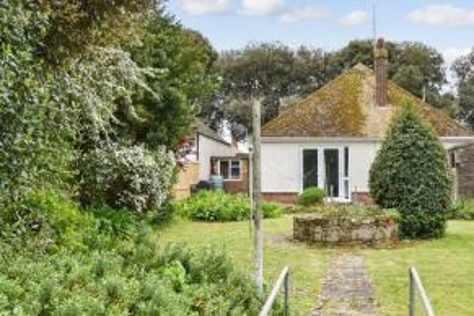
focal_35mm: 49
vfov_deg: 27.5
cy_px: 180
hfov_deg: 39.4
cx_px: 349
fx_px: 645
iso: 1000
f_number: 8
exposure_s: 1/640
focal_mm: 20
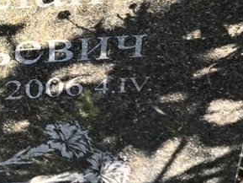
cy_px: -4
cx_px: -39
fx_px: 969
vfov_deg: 10.7
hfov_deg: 13.9
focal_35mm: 138
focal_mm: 4.71
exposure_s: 1/171
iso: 50
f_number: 1.7
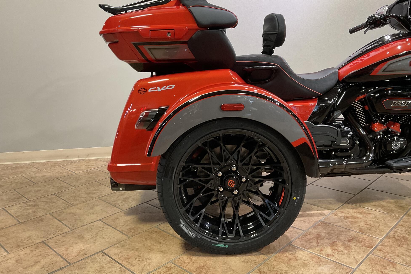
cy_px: 125
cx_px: 210
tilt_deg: -11.0
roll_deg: +1.7
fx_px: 354
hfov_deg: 60.3
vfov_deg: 42.3
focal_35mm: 31
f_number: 1.8
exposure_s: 1/60
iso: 125
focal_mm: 3
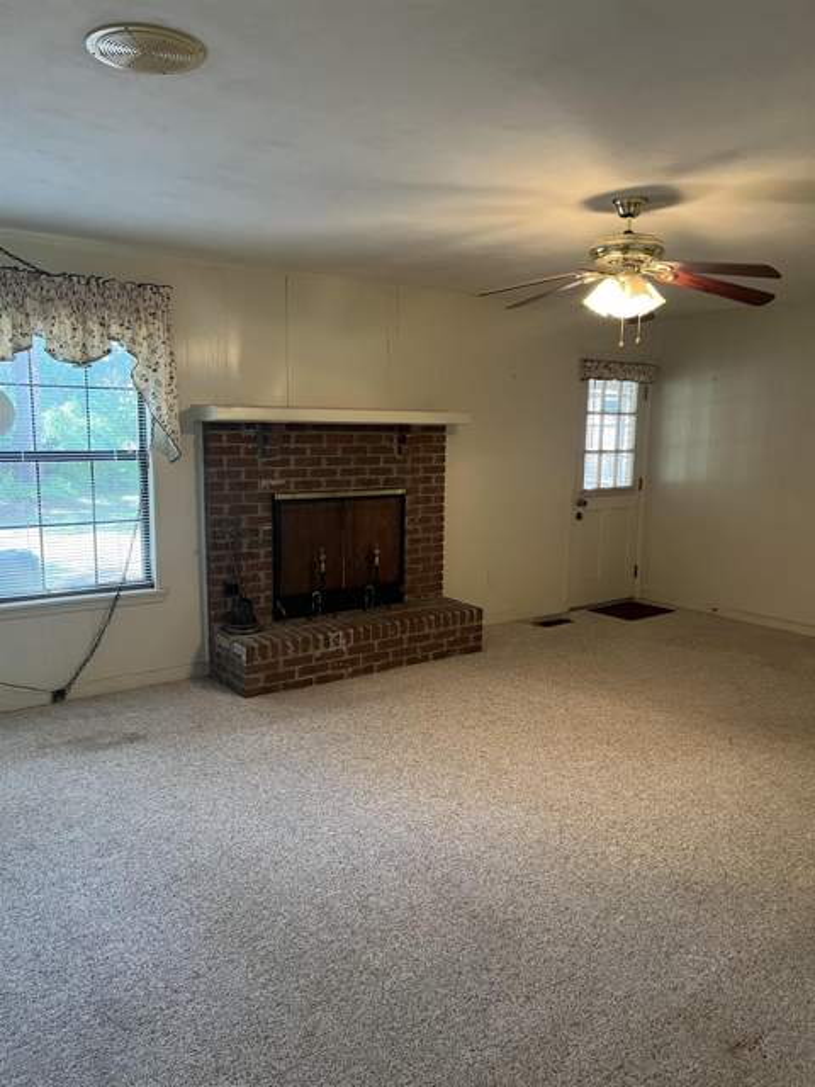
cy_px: 544
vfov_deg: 67.3
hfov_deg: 53.1
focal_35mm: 26
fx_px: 816
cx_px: 408
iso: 250
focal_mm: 5.1
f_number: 1.6
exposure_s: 1/60
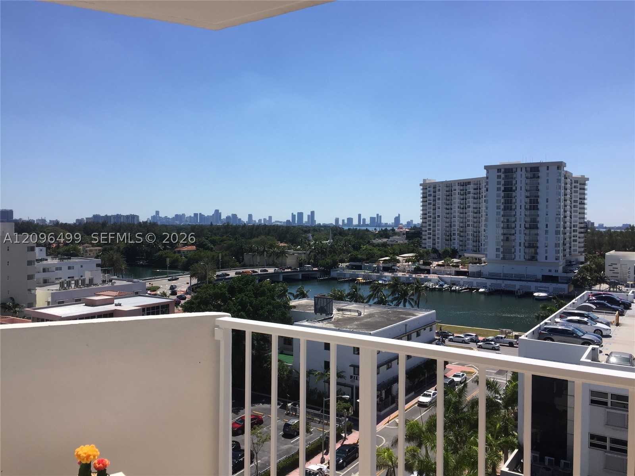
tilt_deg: -1.0
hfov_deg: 61.7
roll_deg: -0.3
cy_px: 238
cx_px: 318
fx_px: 532
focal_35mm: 29
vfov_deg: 48.2
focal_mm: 4.15
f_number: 2.2
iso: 32
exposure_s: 1/3049
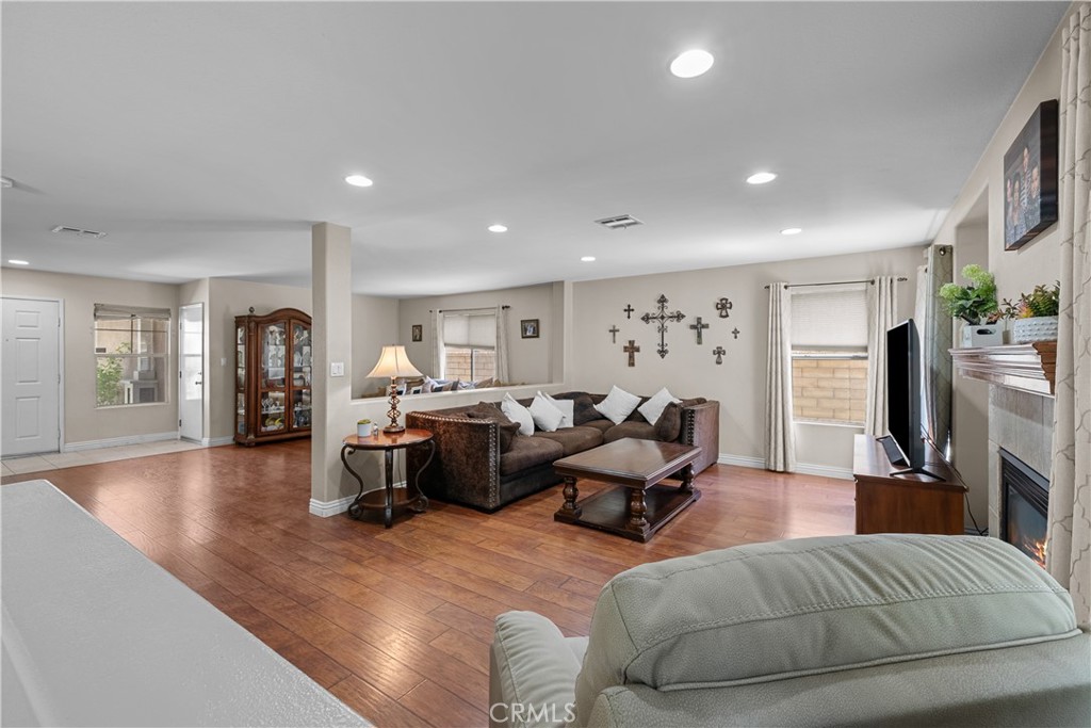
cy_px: 364
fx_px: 455
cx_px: 546
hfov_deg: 100.4
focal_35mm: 15
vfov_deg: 77.3
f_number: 9
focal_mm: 15
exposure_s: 1
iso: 100
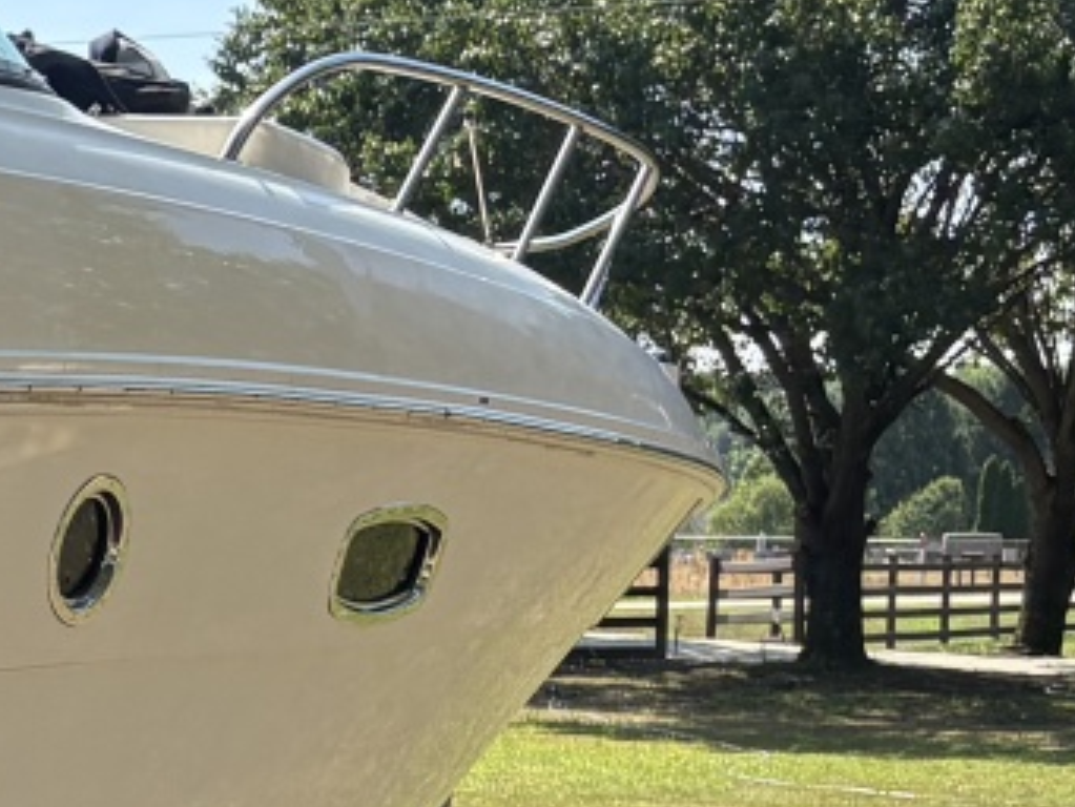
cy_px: 697
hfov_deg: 13.3
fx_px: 3790
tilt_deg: -2.8
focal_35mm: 122
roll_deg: -0.1
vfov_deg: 12.1
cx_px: -1255
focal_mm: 5.96
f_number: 1.6
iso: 50
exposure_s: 1/2451
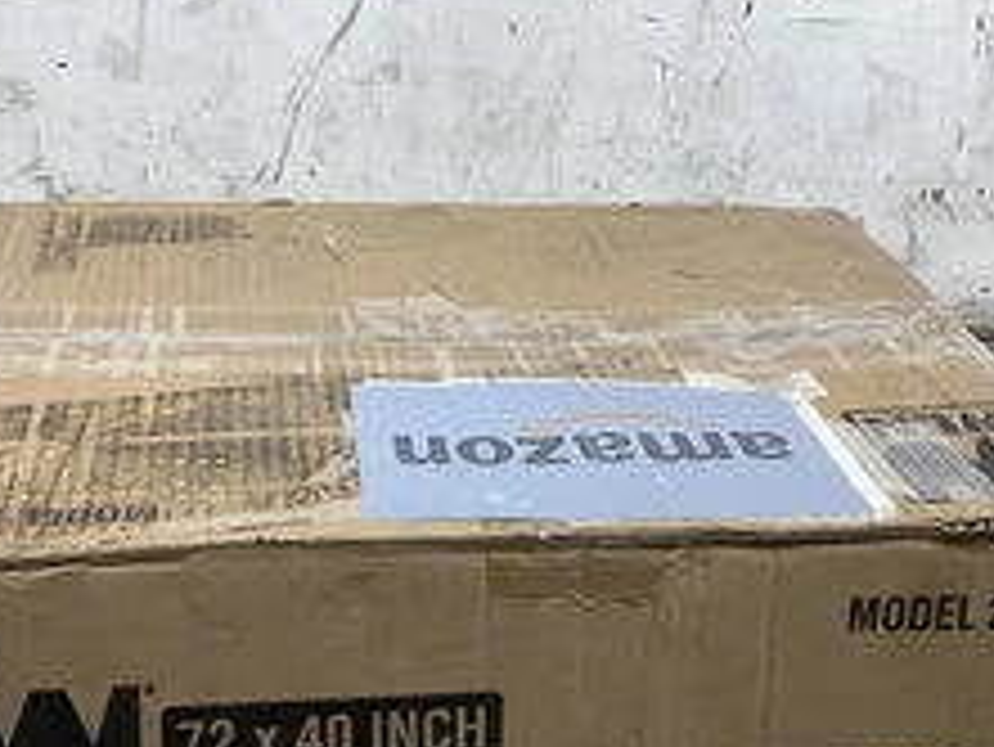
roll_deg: -4.3
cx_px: 468
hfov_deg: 34.3
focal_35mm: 56
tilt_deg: -27.6
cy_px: 504
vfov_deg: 26.0
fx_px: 1609
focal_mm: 3.3
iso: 80
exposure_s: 1/120
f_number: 2.4
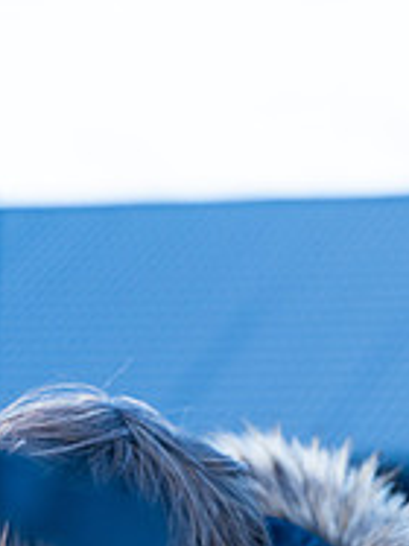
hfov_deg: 6.5
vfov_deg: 8.9
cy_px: 495
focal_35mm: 221
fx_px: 3486
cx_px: 794
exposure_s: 1/640
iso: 320
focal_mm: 70
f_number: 3.5
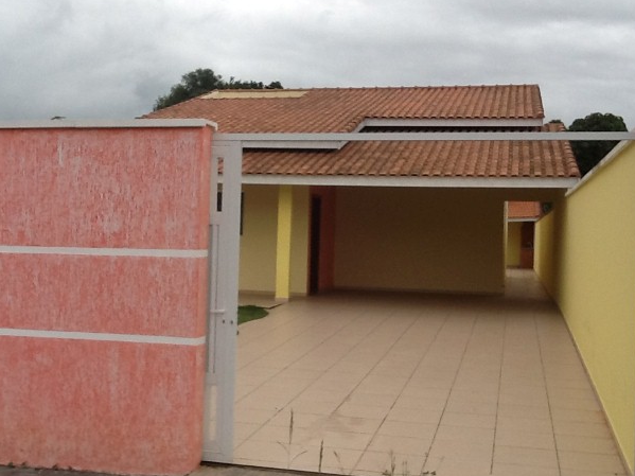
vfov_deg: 30.9
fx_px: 862
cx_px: 318
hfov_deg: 40.4
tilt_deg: -0.2
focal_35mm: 47
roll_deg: -0.2
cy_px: 242
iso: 40
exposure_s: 1/330
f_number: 2.4
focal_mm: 2.03
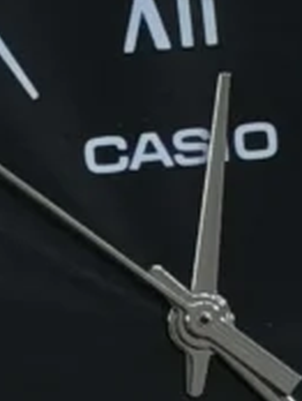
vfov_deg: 6.7
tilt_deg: -61.6
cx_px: 207
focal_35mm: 294
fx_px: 3412
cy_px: 403
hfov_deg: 5.1
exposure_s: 1/693
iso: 64
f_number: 1.78
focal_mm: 6.76
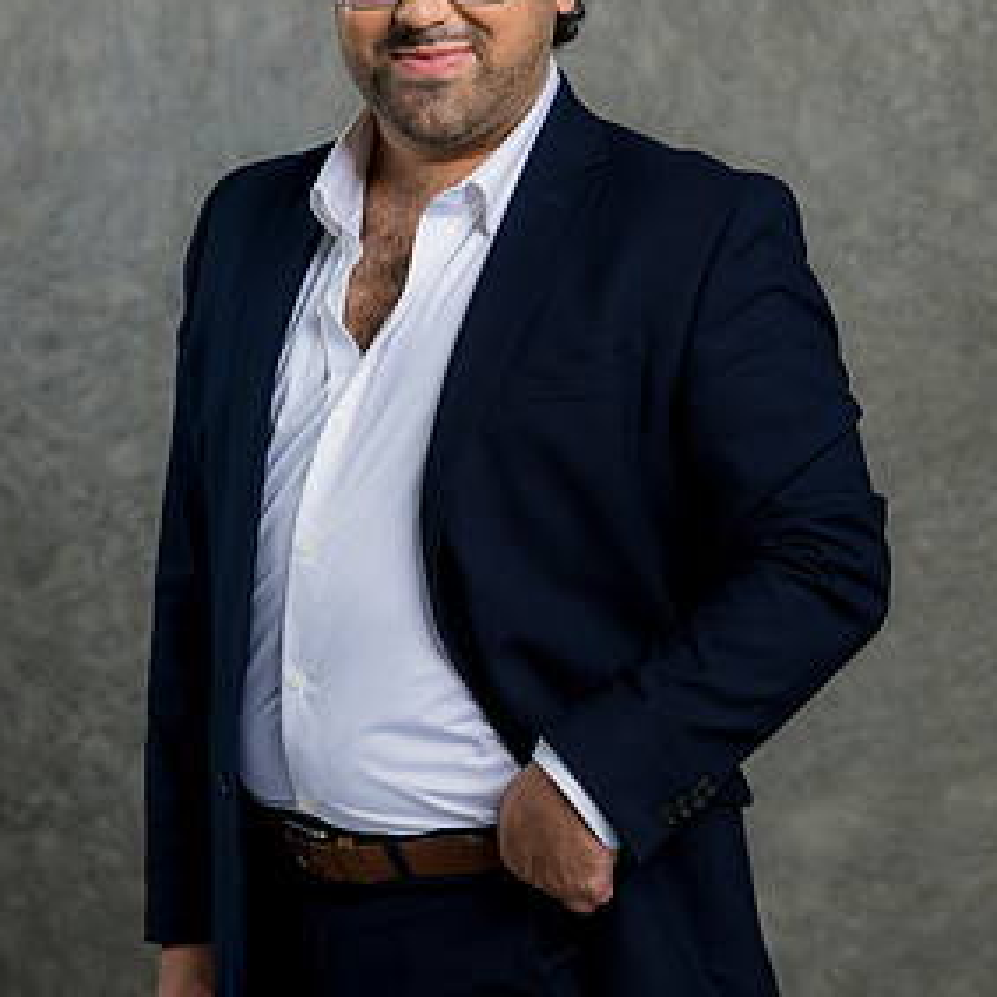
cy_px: 437
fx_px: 3747
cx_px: 493
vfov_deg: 15.2
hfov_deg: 15.2
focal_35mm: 115
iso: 125
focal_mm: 85
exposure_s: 1/200
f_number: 5
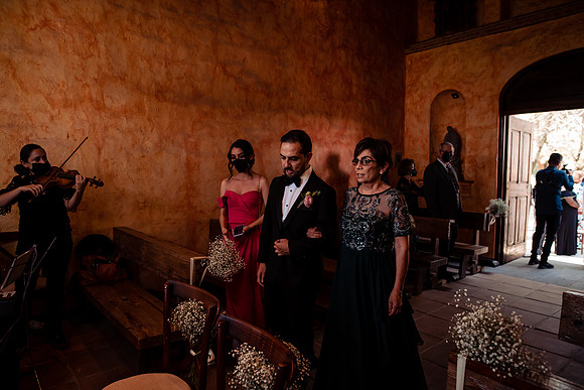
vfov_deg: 53.2
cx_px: 292
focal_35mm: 24
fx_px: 389
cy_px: 195
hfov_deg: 73.7
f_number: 3.5
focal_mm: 24
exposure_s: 1/100
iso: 800
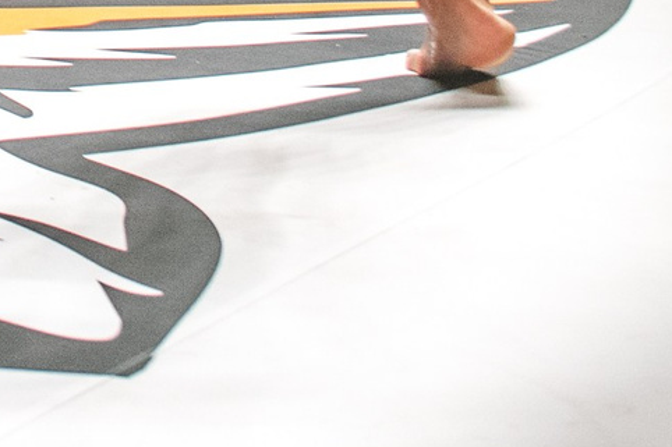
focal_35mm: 202
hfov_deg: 9.7
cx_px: -514
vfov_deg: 6.4
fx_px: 3769
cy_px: -735
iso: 2000
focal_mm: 38
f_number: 4
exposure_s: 1/800
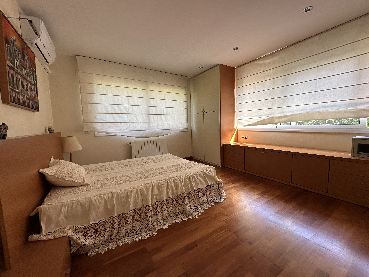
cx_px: 184
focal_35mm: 14
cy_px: 138
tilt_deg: -4.7
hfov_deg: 102.1
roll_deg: +2.0
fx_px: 149
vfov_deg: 85.7
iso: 100
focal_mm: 2.22
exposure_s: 1/99
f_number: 2.2
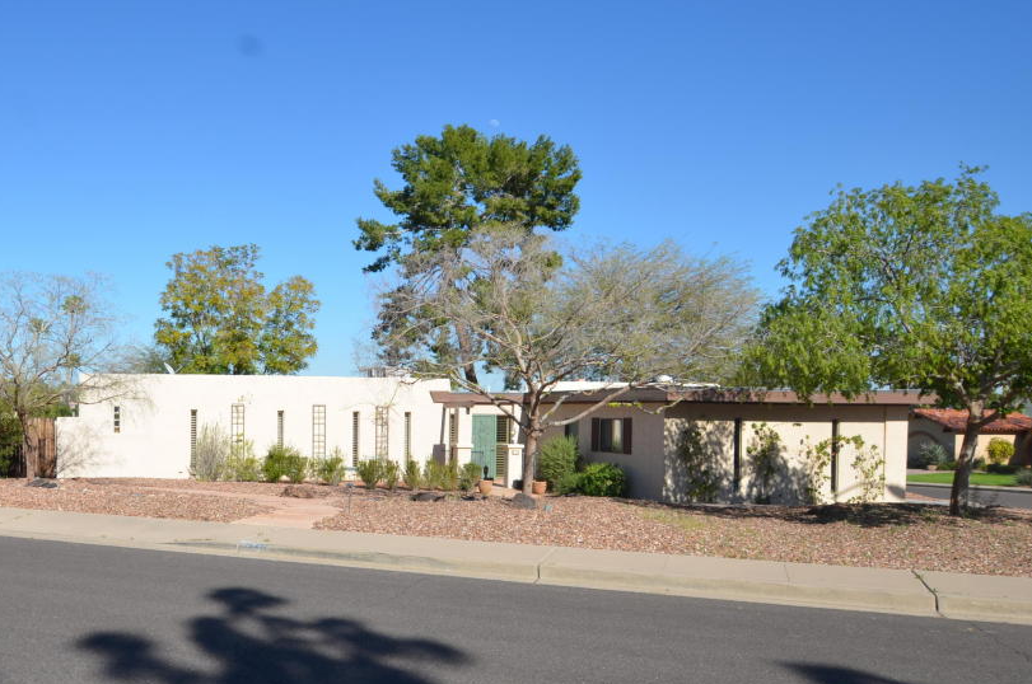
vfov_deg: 43.2
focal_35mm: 30
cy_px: 414
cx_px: 323
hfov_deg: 60.2
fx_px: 859
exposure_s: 1/250
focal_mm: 14
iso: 100
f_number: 8
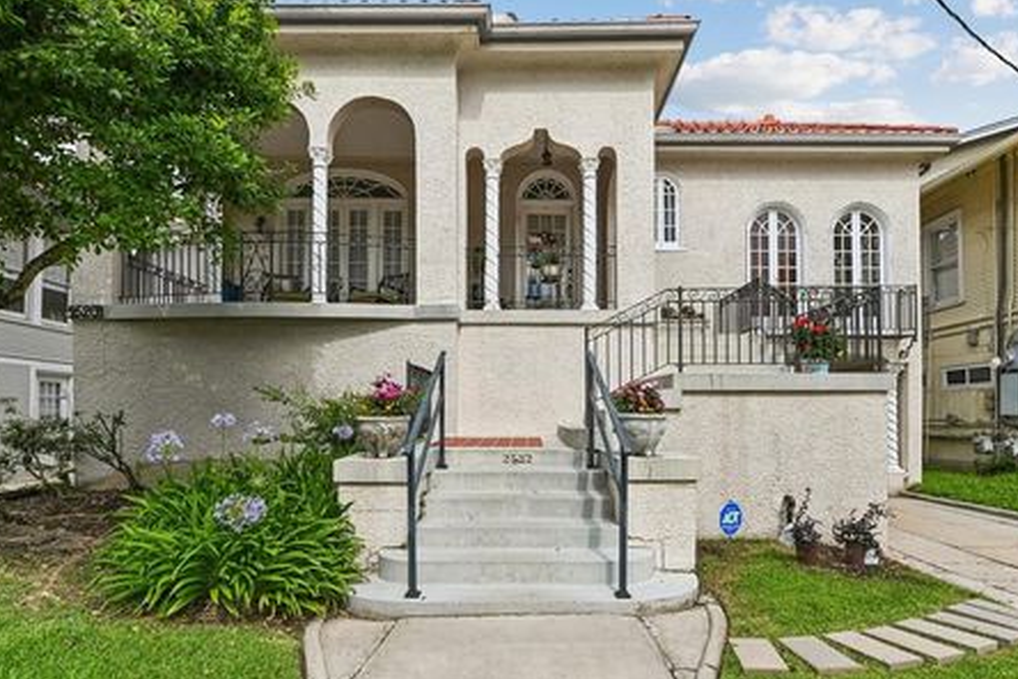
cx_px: 523
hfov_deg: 90.0
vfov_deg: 67.2
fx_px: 509
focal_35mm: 18
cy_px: 304
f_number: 11
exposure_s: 1/400
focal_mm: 16
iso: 400
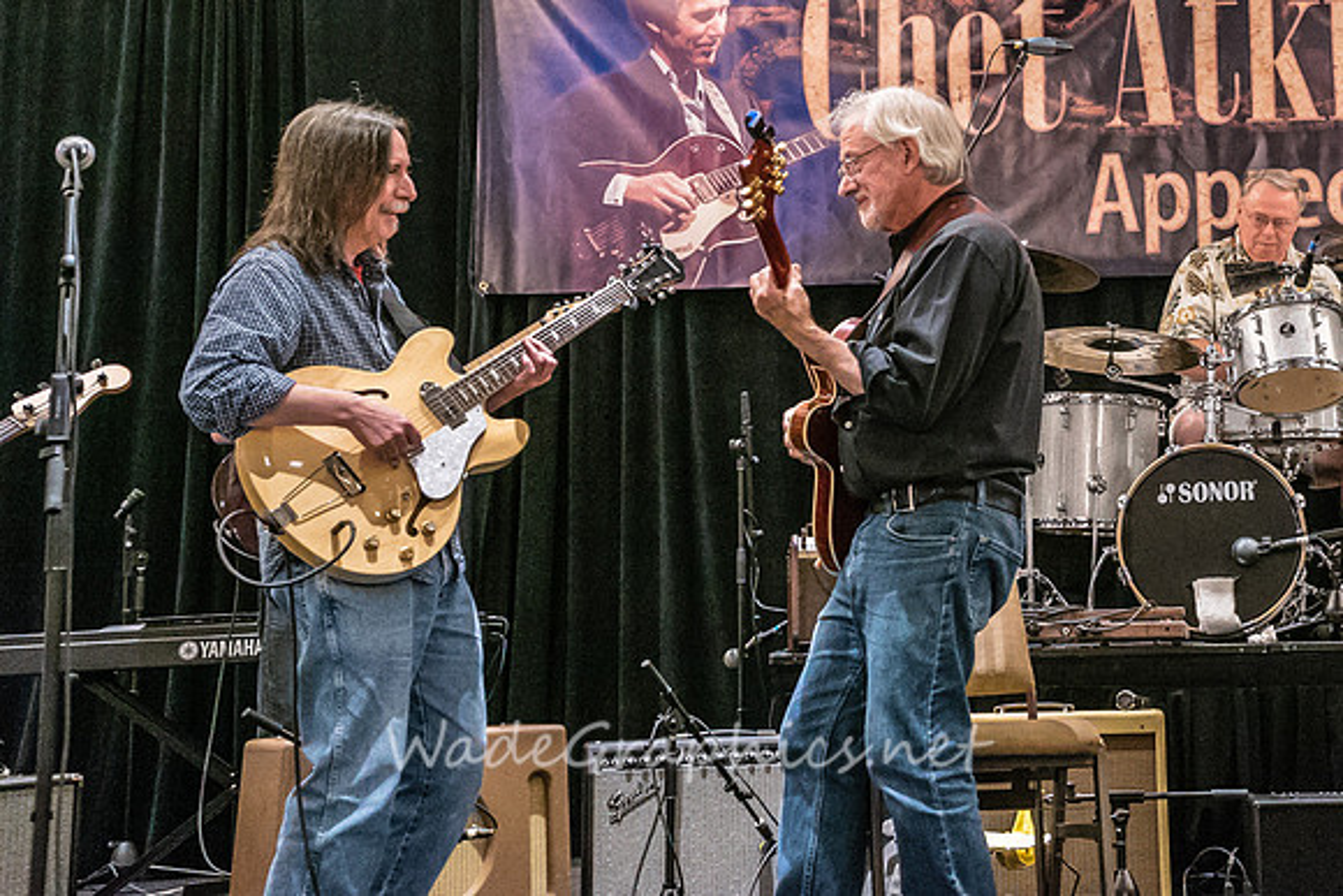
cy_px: 254
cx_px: 1036
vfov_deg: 18.0
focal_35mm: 76
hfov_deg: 26.4
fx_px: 2820
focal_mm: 49
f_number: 5.6
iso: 8000
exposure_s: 1/160
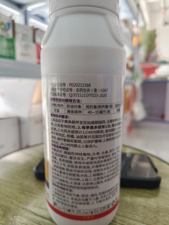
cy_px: 112
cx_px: 84
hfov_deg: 58.9
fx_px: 150
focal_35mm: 23
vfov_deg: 73.9
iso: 598
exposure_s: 1/120
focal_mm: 5.56
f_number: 1.88
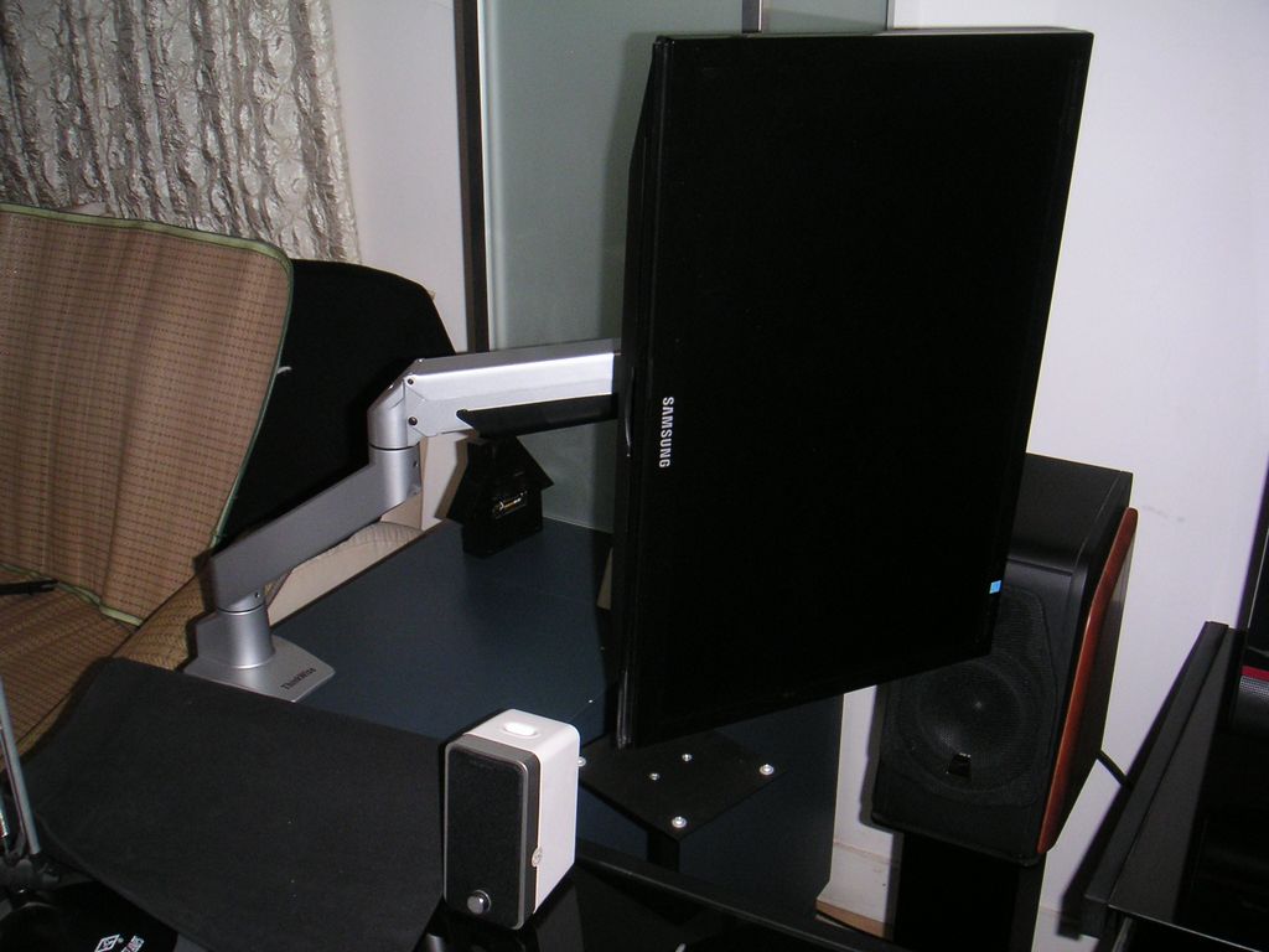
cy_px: 476
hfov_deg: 49.0
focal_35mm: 38
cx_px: 634
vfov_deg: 37.7
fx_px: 1393
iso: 160
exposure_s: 1/45
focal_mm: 6
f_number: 2.8
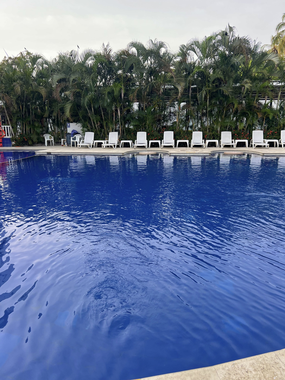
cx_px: 142
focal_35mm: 26
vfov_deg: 67.3
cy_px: 190
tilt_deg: -12.5
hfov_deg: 53.1
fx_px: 285
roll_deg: +1.1
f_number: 1.5
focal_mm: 5.7
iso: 50
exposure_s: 1/572
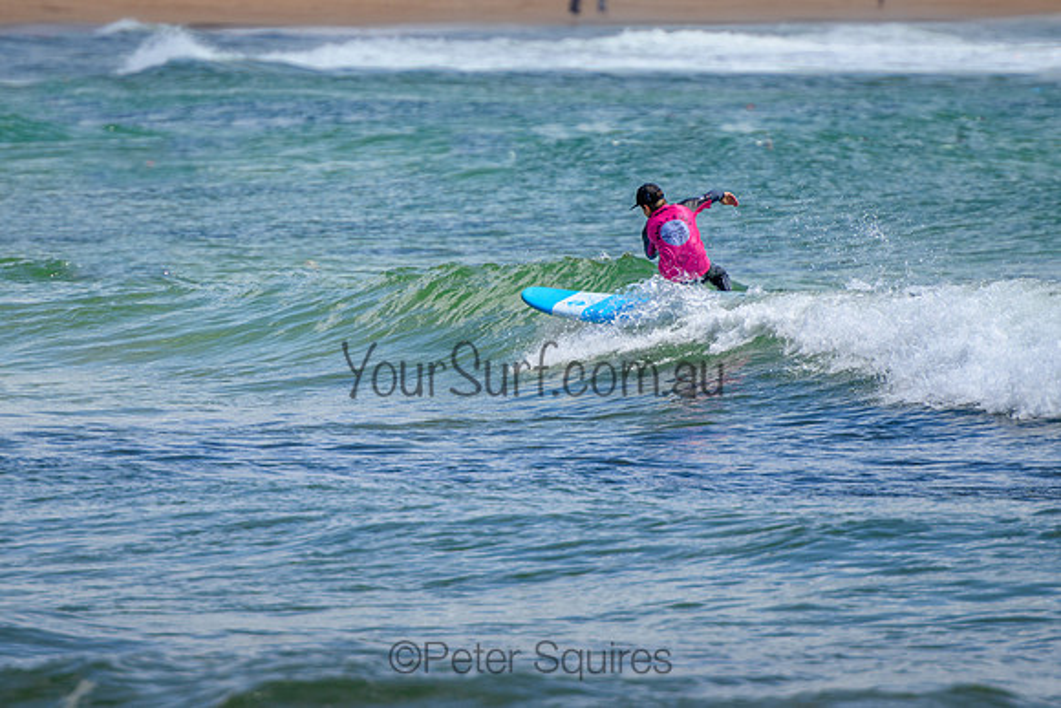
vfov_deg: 2.5
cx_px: 463
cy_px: 327
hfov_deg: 3.7
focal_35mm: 550
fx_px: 16209
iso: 280
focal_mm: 400
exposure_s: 1/2000
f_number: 5.6
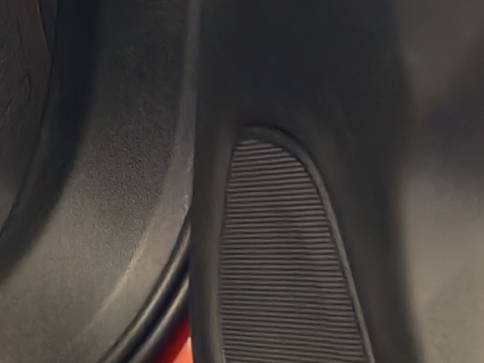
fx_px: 2852
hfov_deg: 9.1
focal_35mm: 204
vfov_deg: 7.1
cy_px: -287
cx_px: -469
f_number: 1.9
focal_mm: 6.12
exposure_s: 1/100
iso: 559
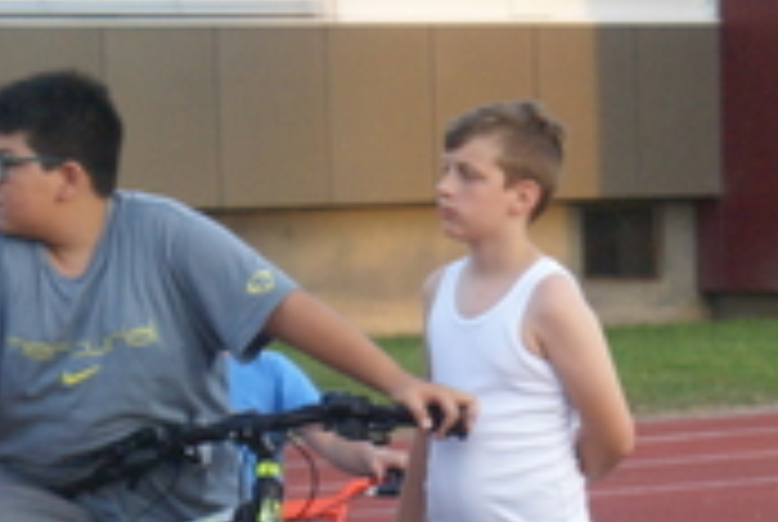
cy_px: 704
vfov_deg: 4.2
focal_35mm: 328
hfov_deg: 6.2
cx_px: 994
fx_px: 7101
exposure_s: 1/160
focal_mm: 70
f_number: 5.6
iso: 800
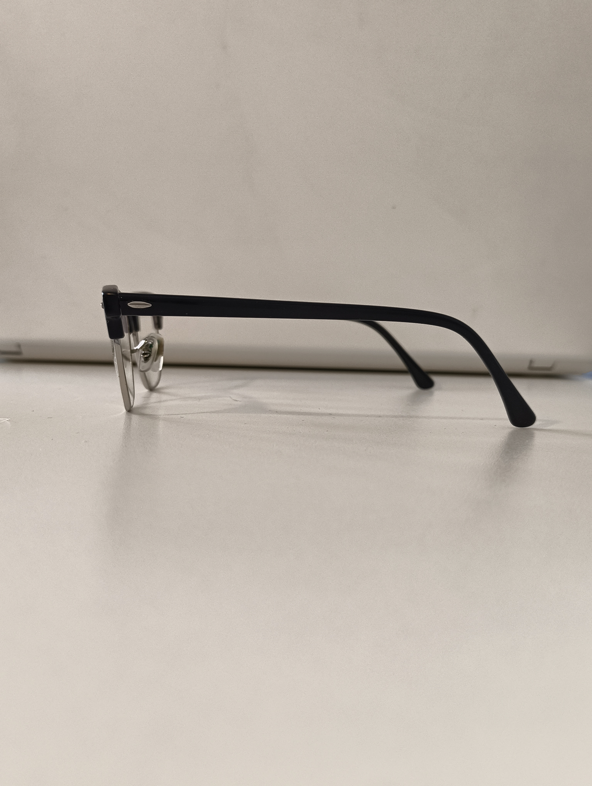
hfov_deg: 40.8
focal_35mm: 35
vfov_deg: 52.6
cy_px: 393
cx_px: 296
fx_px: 796
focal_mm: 5.56
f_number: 1.87
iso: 737
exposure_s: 1/100
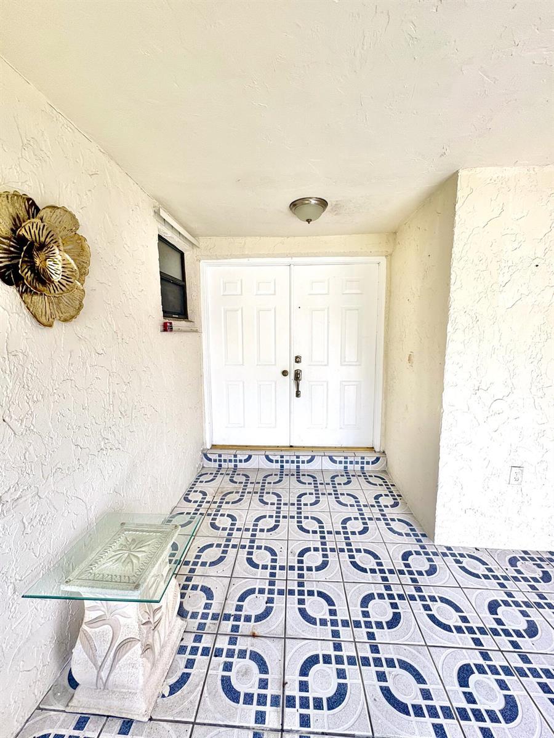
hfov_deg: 85.7
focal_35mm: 14
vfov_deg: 102.1
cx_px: 277
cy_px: 369
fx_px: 299
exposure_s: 1/99
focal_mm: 2.22
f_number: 2.2
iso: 50
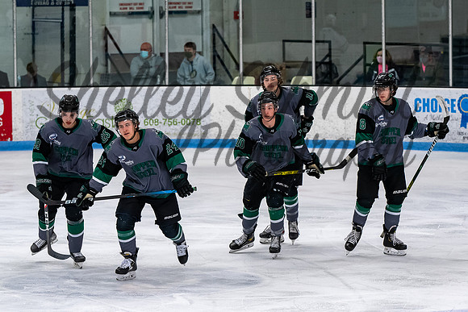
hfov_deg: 9.2
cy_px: 158
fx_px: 2893
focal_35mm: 222
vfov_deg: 6.2
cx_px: 249
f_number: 3.5
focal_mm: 122
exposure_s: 1/800
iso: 2500
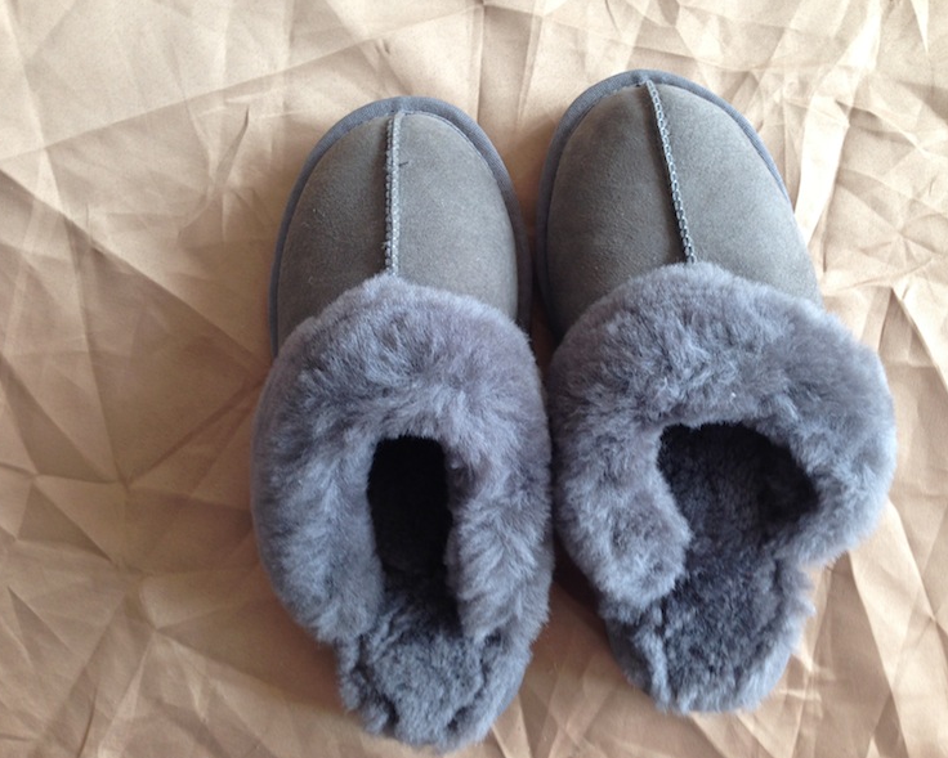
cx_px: 497
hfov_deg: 51.5
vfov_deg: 42.2
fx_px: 982
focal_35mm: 35
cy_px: 381
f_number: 2.4
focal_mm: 4.12
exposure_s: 1/60
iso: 64
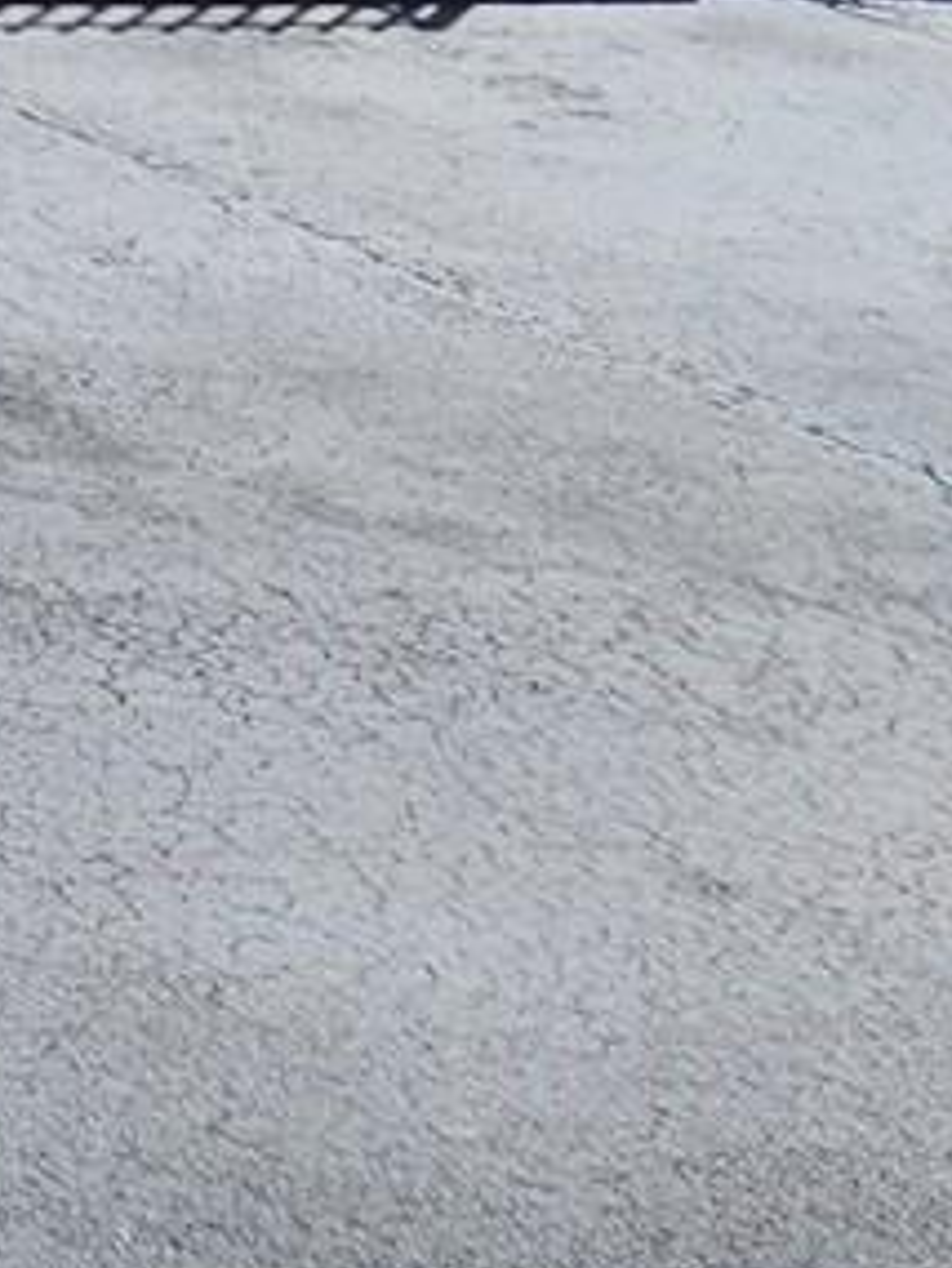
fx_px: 4727
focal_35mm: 129
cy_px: -1268
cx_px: -2202
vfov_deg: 13.2
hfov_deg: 8.7
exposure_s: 1/1441
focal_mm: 6.4
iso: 12
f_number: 1.8
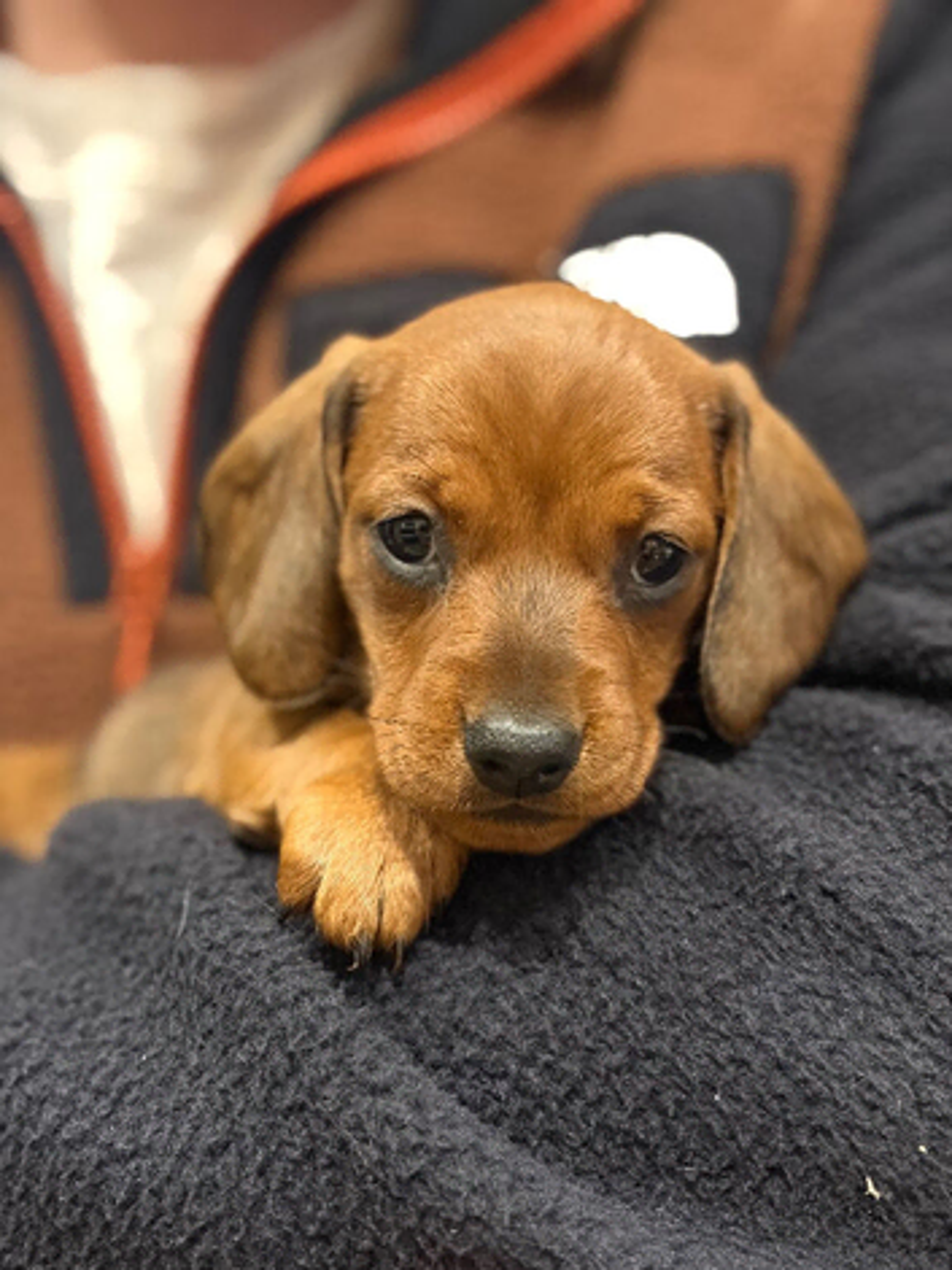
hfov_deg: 28.0
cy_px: 635
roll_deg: +0.6
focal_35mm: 52
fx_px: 1908
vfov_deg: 36.8
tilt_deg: -6.4
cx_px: 476
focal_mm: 5.96
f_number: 1.6
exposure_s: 1/20
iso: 400
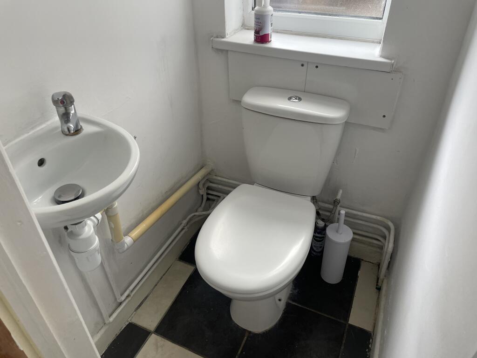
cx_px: 238
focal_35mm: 26
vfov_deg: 53.1
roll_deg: +0.7
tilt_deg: -37.6
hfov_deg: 67.3
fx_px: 358
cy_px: 179
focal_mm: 4.2
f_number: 1.6
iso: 80
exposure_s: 1/121
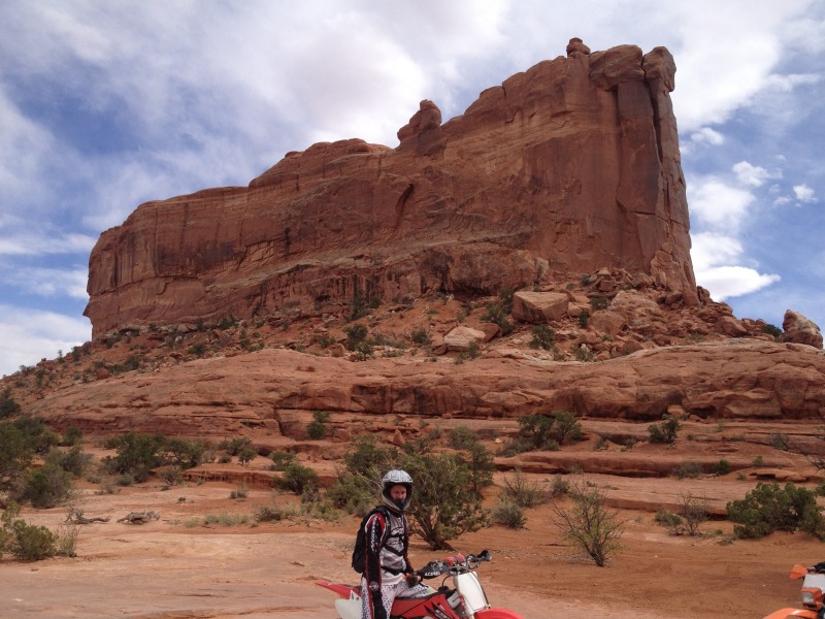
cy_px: 310
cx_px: 412
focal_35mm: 35
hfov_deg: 52.6
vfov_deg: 40.7
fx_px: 834
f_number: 2.4
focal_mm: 4.28
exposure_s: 1/1842
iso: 50
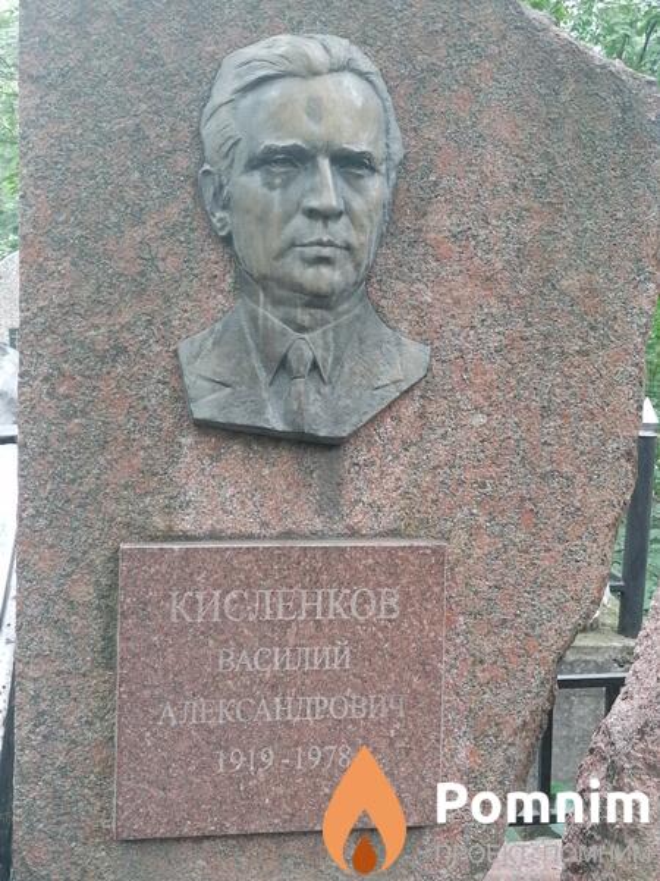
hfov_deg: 30.3
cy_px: 440
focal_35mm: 48
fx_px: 1220
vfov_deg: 39.7
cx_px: 330
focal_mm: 4.75
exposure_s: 1/50
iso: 125
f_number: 1.8
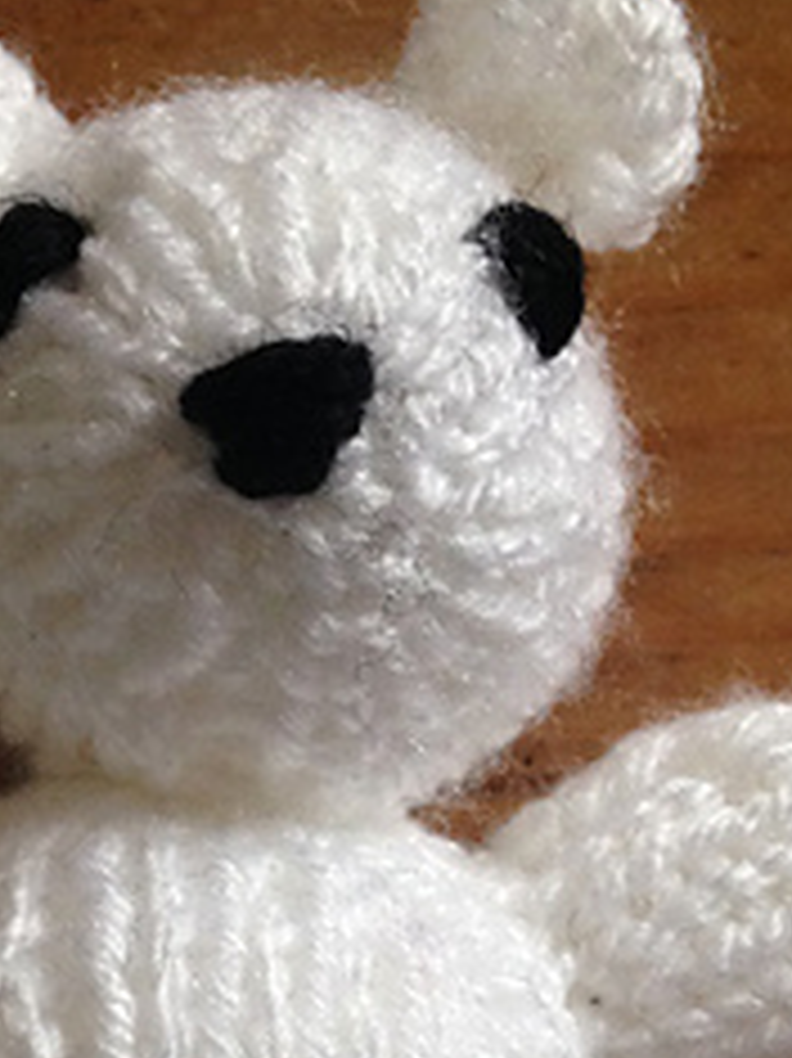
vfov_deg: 21.4
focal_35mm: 90
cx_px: 238
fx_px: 2748
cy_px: 909
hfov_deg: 16.3
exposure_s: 1/20
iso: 160
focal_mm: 4.12
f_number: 2.4
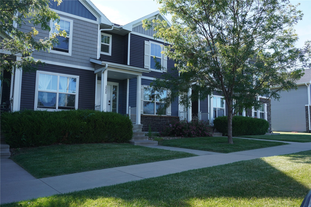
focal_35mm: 30
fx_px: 259
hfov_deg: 61.9
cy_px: 104
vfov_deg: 43.6
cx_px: 156
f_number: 5.6
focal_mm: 20
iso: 200
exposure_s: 1/250
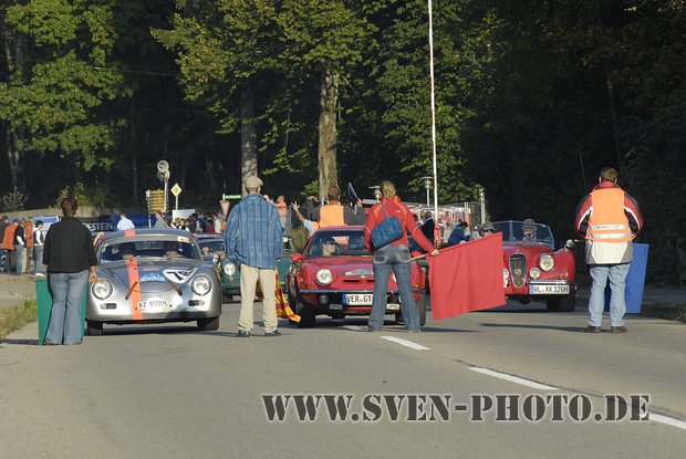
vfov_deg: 4.6
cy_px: 230
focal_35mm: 300
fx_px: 5723
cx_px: 343
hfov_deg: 6.9
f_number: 11
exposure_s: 1/320
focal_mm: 200
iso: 400
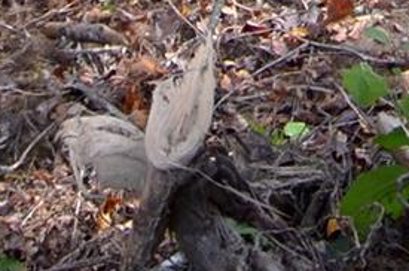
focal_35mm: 134
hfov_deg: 15.1
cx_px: 408
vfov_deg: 7.7
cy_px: -728
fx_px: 1519
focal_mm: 12
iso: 200
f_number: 4
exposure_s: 1/125
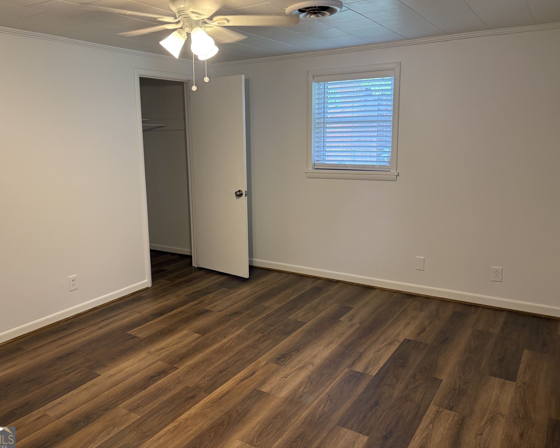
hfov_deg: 62.1
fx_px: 464
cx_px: 255
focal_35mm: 28
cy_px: 218
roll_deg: +1.4
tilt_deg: -10.6
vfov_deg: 51.5
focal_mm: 5.96
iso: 160
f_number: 1.6
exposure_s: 1/60
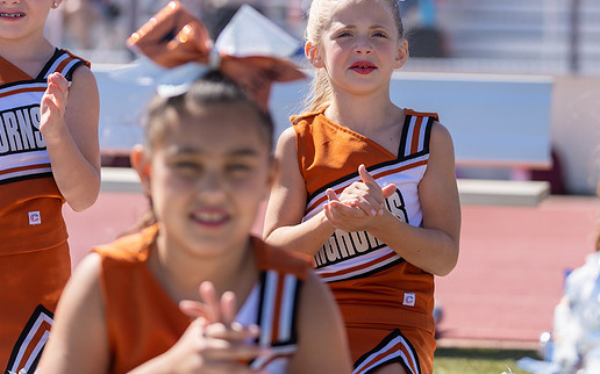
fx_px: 2223
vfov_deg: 9.6
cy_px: 119
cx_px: 406
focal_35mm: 136
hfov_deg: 15.3
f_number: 2.8
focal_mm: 96
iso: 100
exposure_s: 1/1250
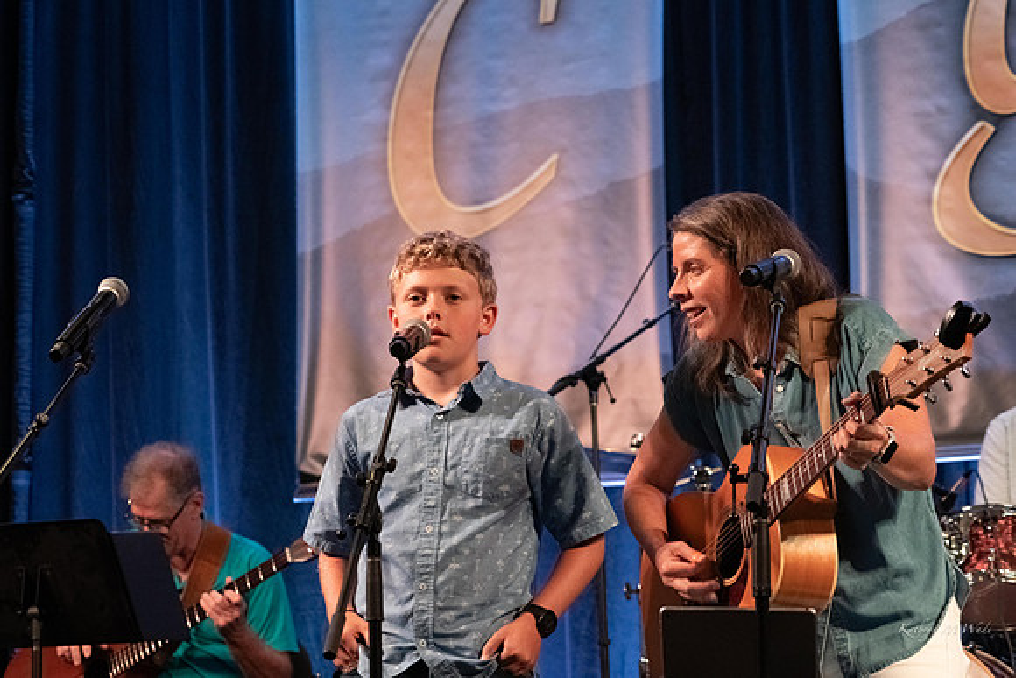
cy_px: 339
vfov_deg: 12.7
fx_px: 3049
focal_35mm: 108
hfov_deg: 18.9
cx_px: 508
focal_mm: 108
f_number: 6.3
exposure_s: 1/250
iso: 6400
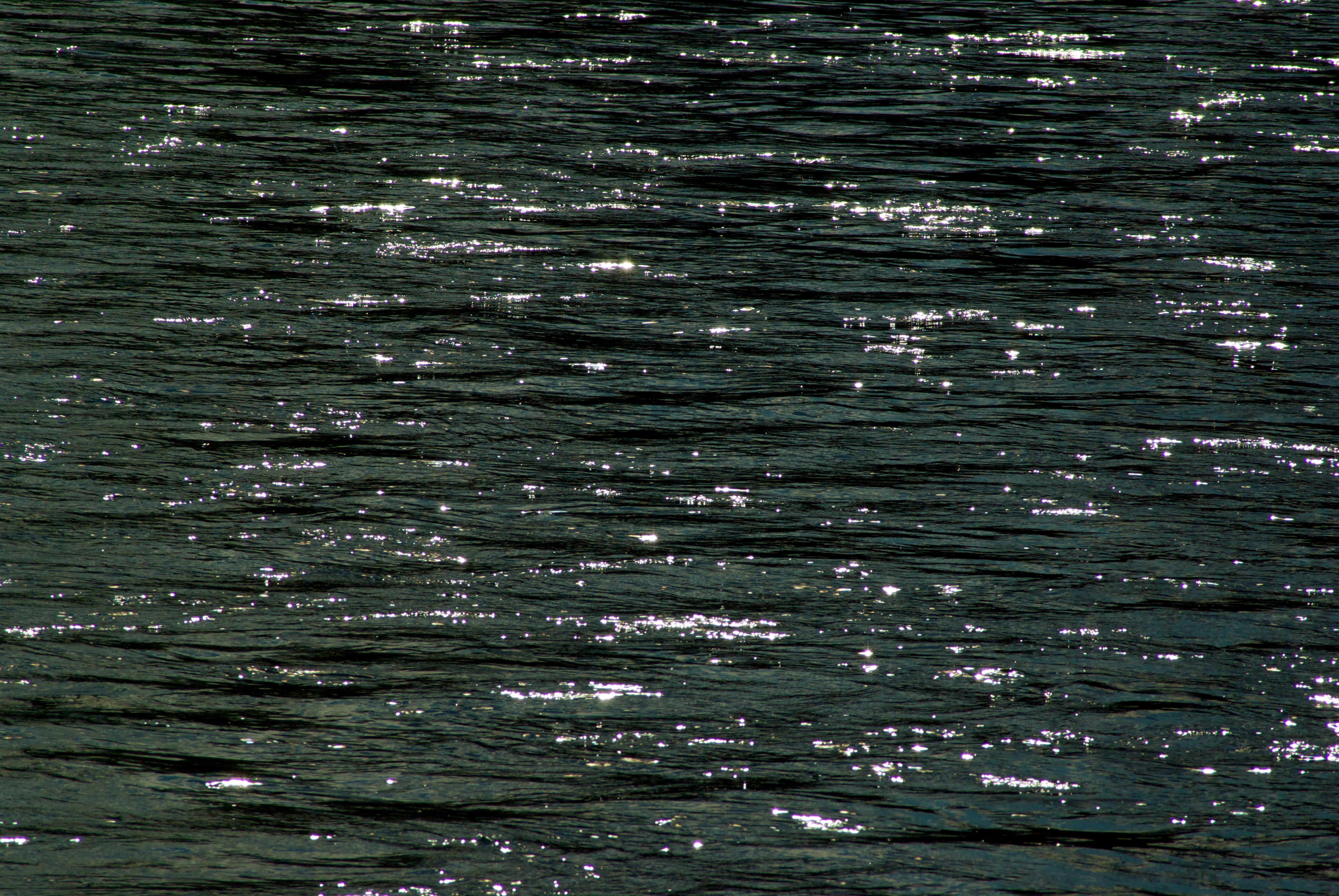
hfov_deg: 5.7
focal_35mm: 360
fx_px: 13406
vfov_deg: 3.8
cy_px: 448
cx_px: 670
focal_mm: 240
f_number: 16
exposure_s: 1/2500
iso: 400
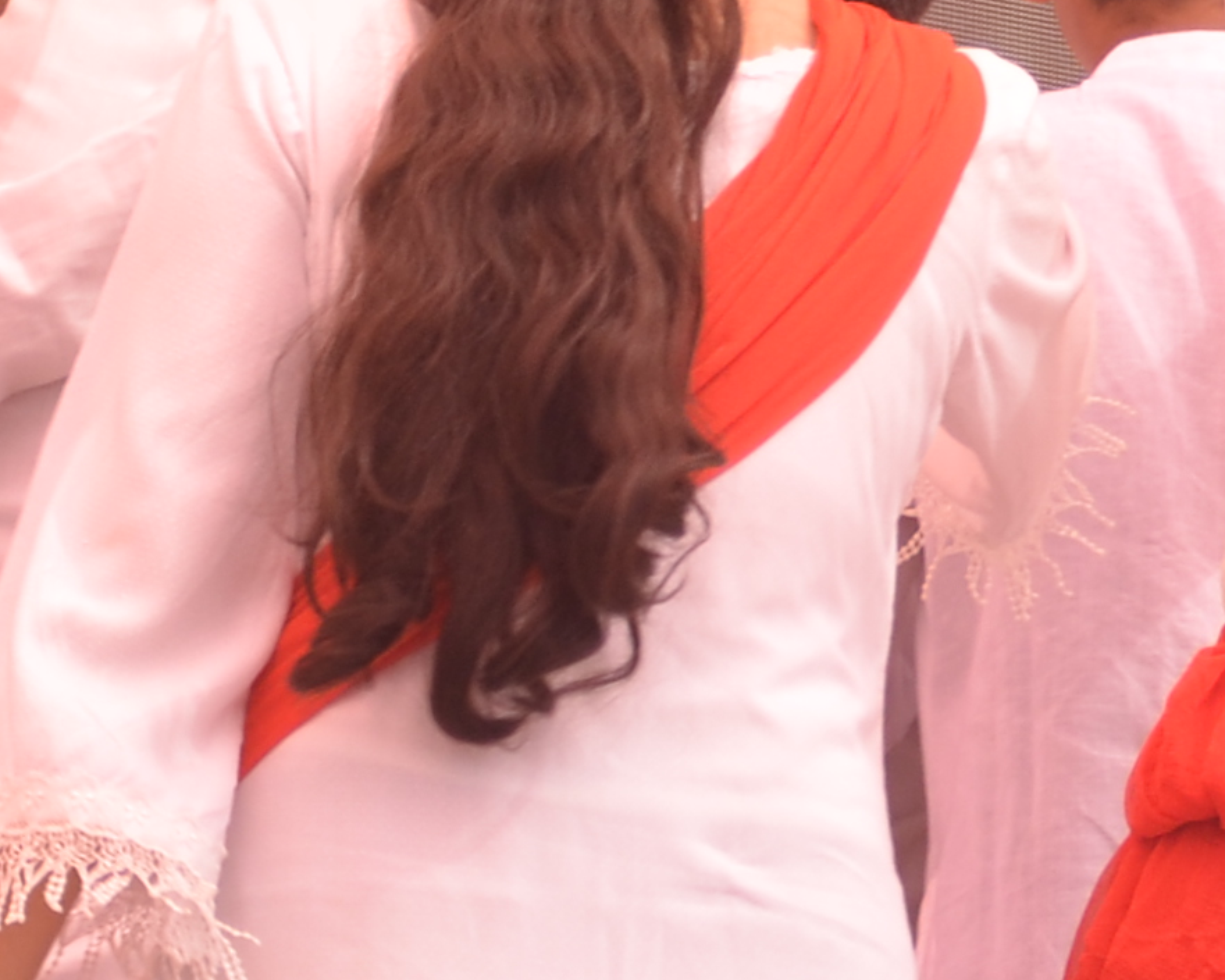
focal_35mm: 354
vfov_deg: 4.4
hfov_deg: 5.3
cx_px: 3154
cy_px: 1011
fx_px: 12822
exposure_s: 1/250
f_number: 6.3
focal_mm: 45
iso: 200
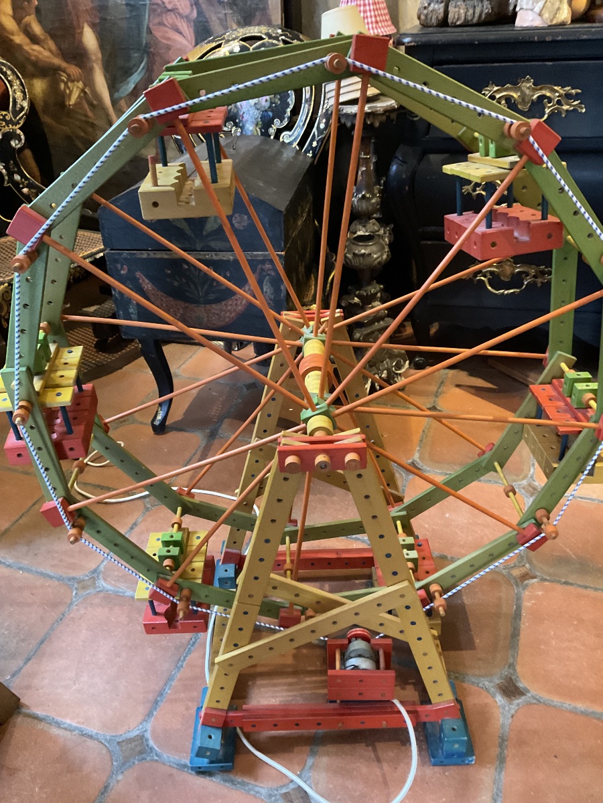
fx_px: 674
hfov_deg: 48.2
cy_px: 402
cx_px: 302
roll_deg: +4.0
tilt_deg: -30.6
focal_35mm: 29
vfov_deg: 61.7
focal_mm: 3
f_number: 1.8
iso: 400
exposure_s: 1/25
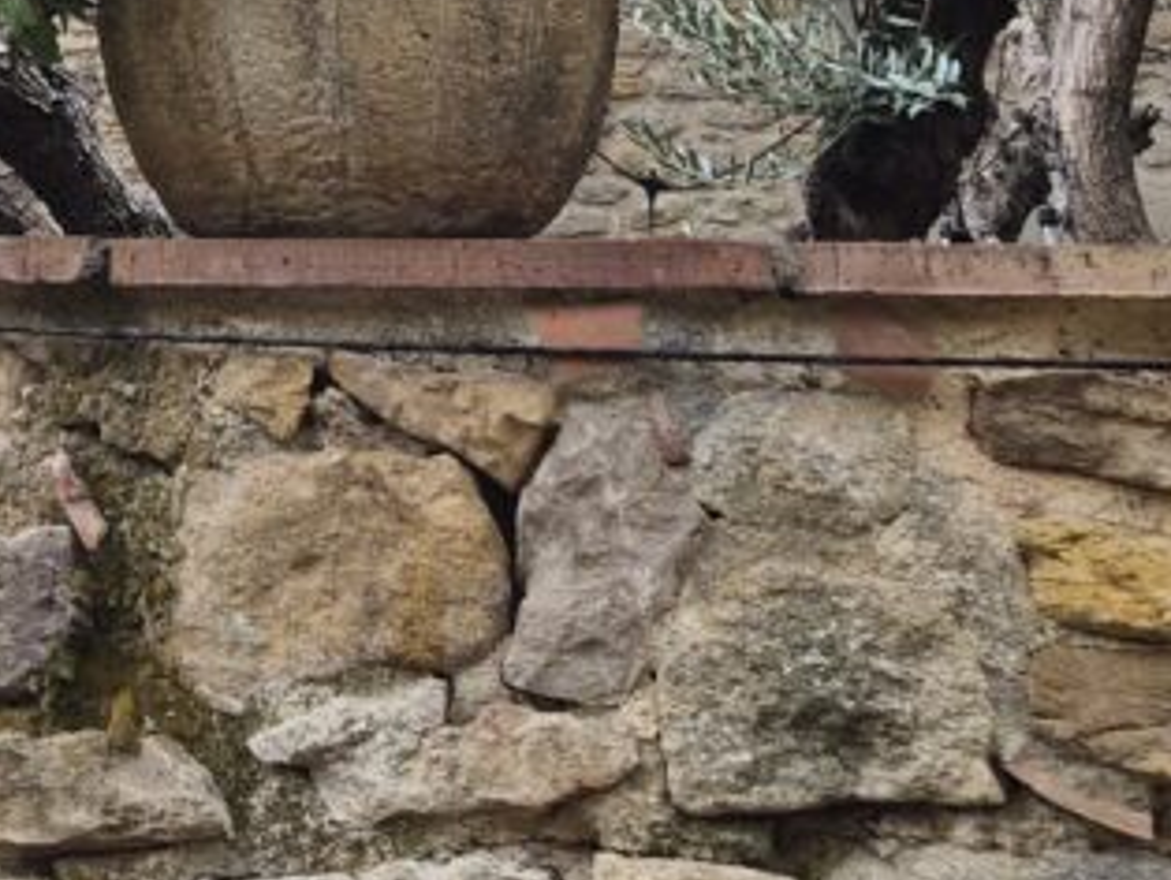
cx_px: 104
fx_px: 2539
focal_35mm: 75
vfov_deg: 17.2
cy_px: -537
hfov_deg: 25.1
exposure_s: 1/359
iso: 50
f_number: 1.8
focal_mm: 5.4
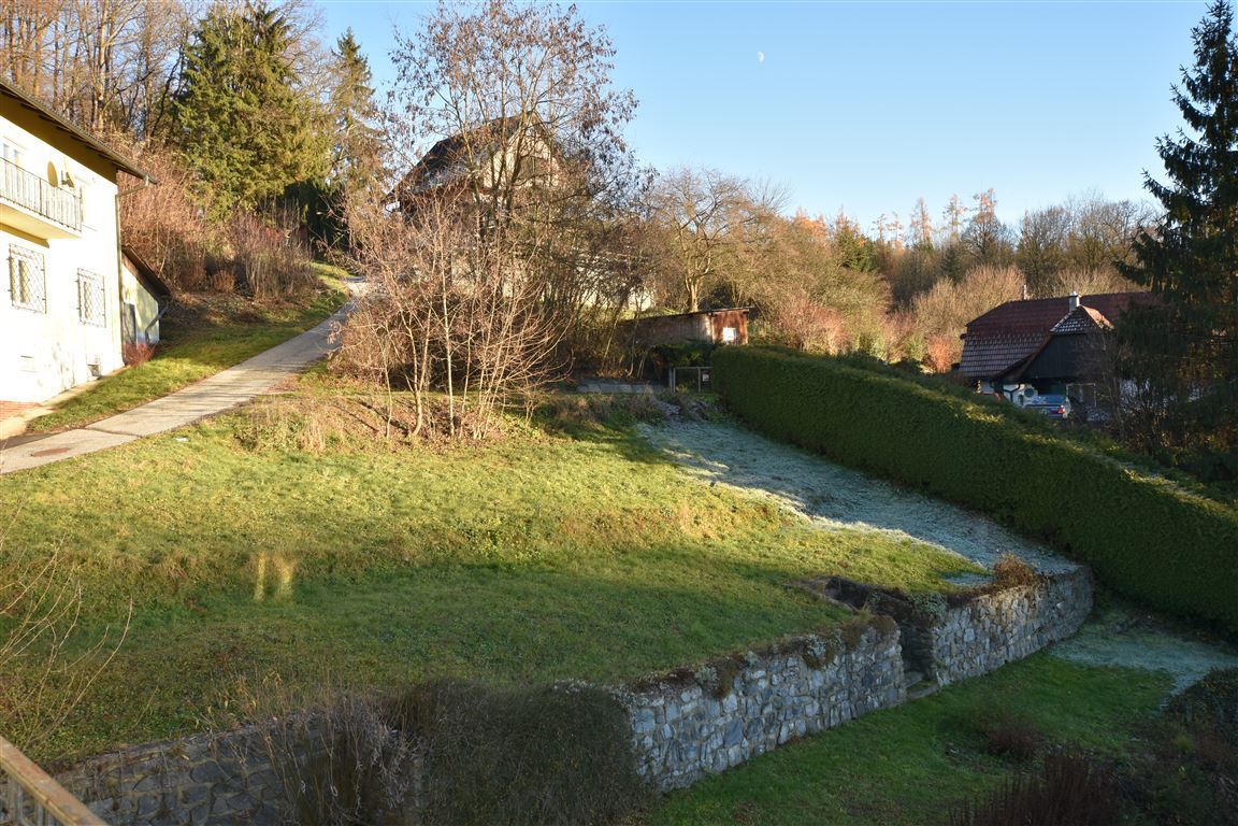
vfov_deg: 43.6
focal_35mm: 30
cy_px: 413
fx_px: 1032
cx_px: 619
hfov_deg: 61.9
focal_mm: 20
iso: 125
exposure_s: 1/125
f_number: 5.6
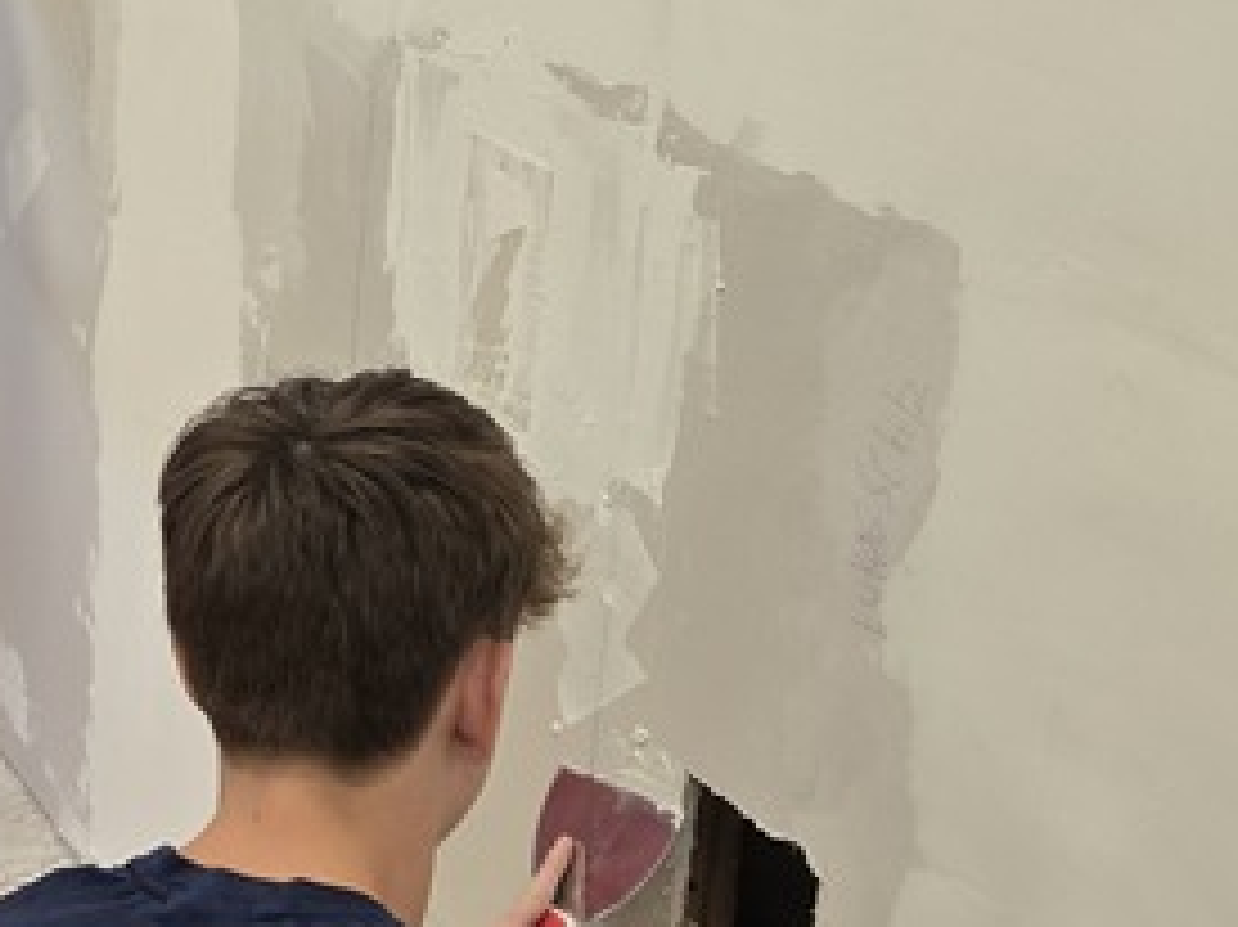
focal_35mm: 67
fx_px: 2395
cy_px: 338
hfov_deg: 27.9
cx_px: 131
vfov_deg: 21.9
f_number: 1.8
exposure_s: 1/120
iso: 100
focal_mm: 5.4
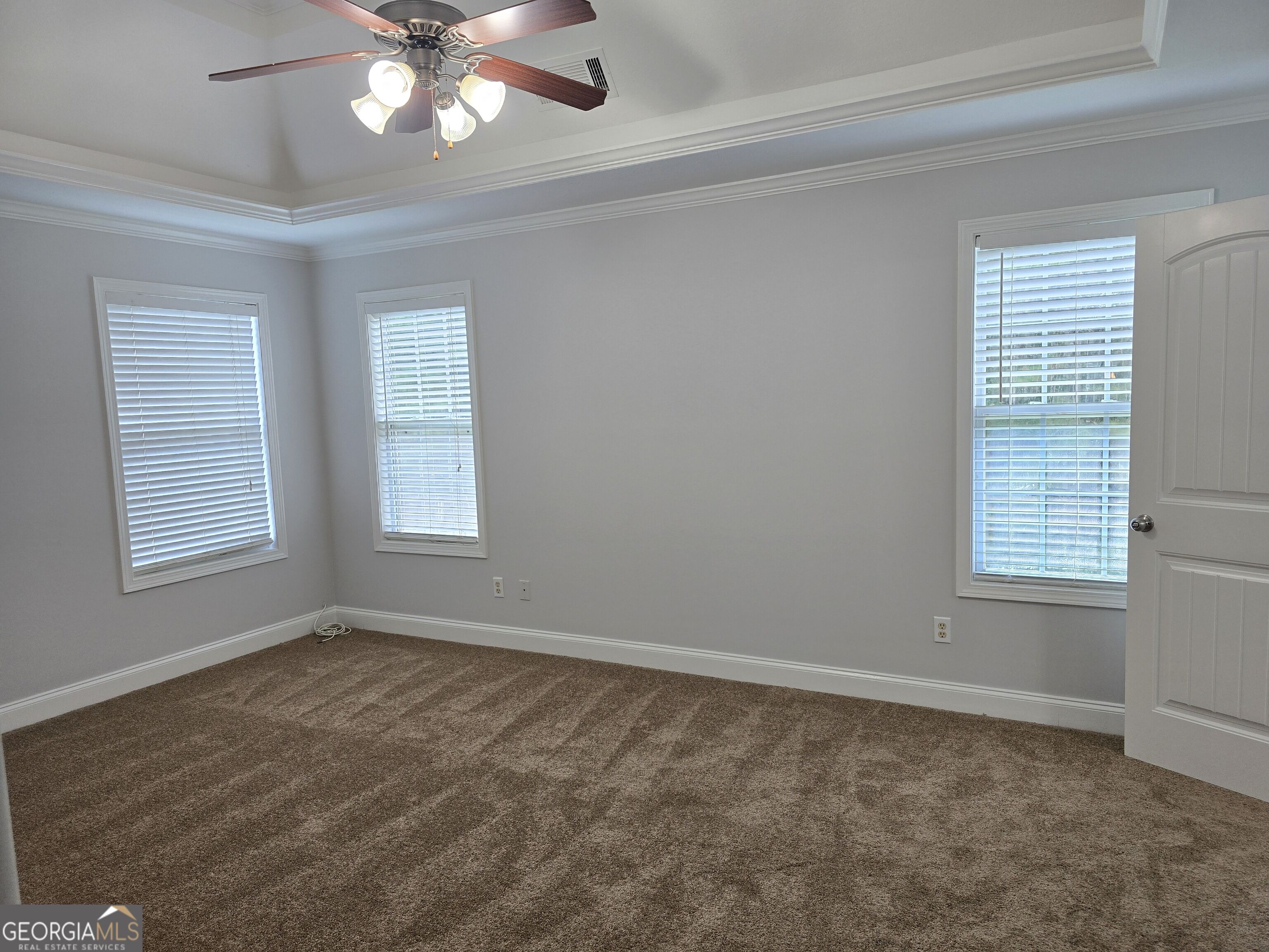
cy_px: 476
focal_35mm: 23
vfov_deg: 58.9
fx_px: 843
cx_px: 634
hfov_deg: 73.9
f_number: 1.7
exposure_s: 1/120
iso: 80
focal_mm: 6.3
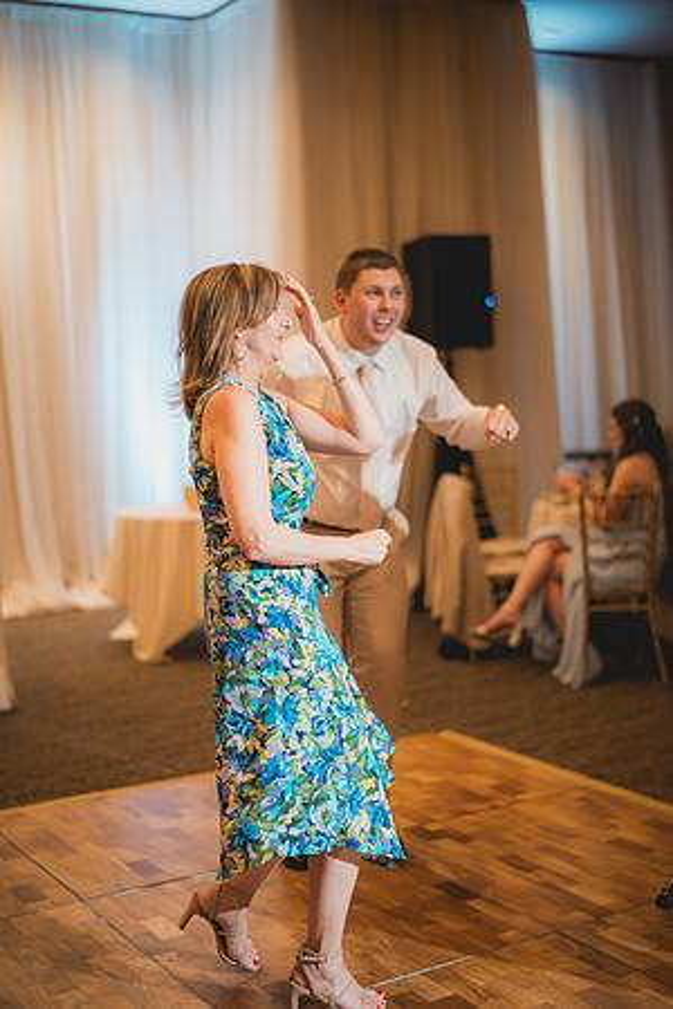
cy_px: 504
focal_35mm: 50
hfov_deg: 27.0
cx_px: 336
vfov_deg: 39.6
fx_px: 1402
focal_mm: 50
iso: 1250
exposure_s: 1/320
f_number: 1.4
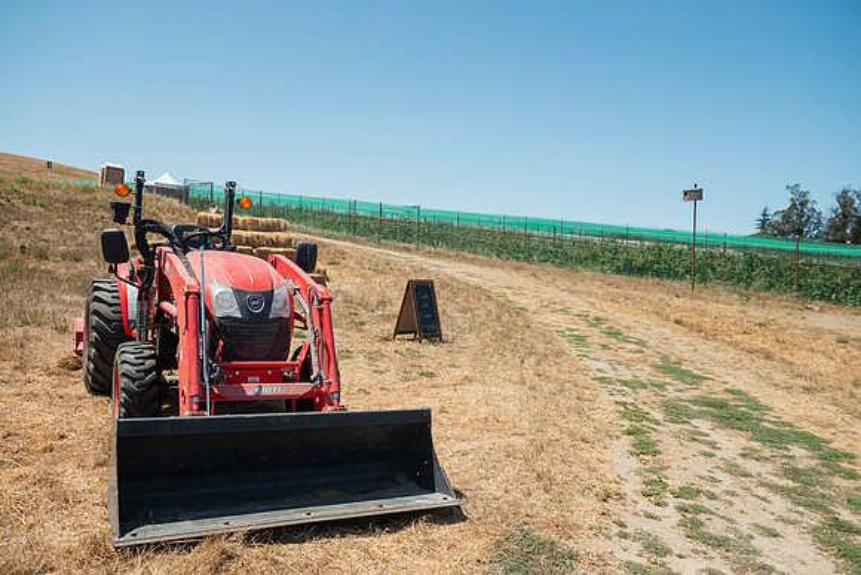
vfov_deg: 46.4
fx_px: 670
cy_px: 288
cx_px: 430
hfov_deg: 65.5
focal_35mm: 28
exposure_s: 1/5000
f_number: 4
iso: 500
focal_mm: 28
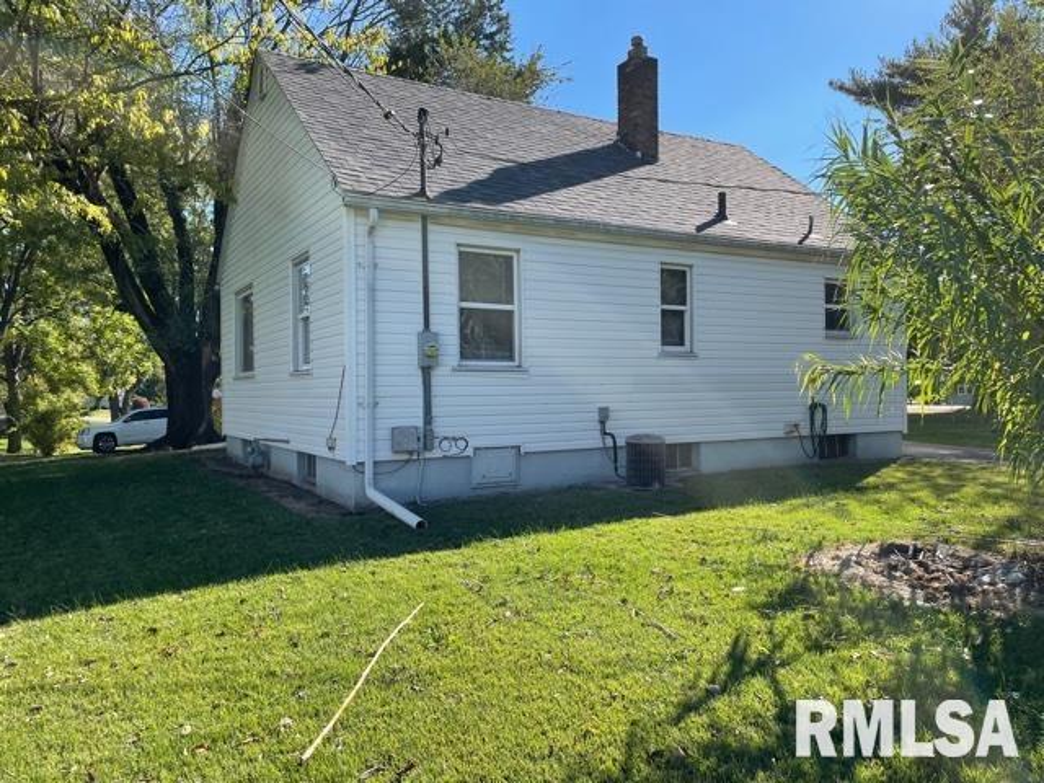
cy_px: 392
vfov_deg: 53.1
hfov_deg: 67.3
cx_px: 522
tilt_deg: +0.2
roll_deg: +1.2
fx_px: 784
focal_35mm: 26
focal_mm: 4.2
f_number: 1.6
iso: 32
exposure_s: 1/1770
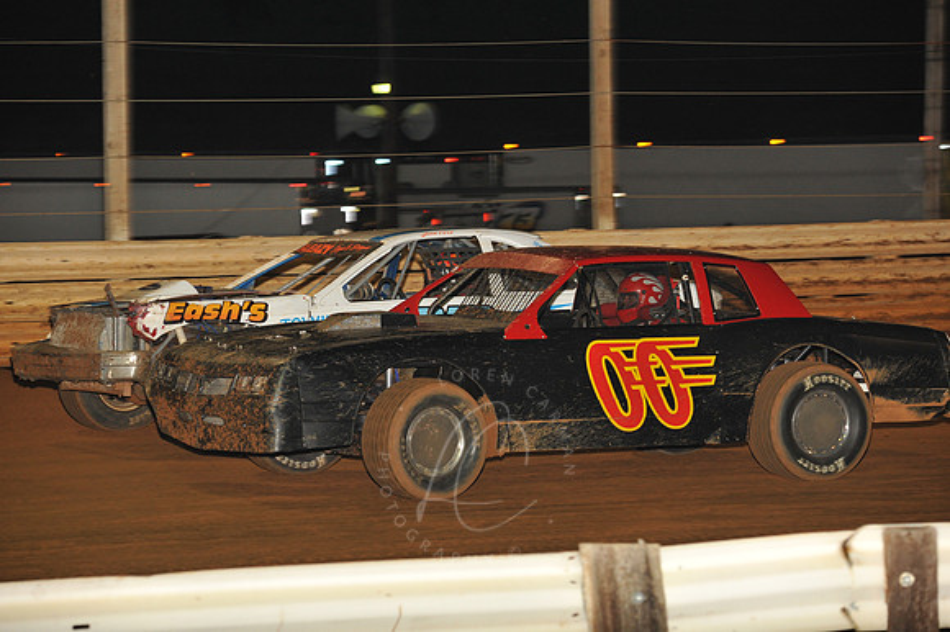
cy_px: 316
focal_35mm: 155
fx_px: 4088
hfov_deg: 13.3
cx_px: 475
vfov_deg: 8.8
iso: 1250
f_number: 6.3
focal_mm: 155
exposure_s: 1/320
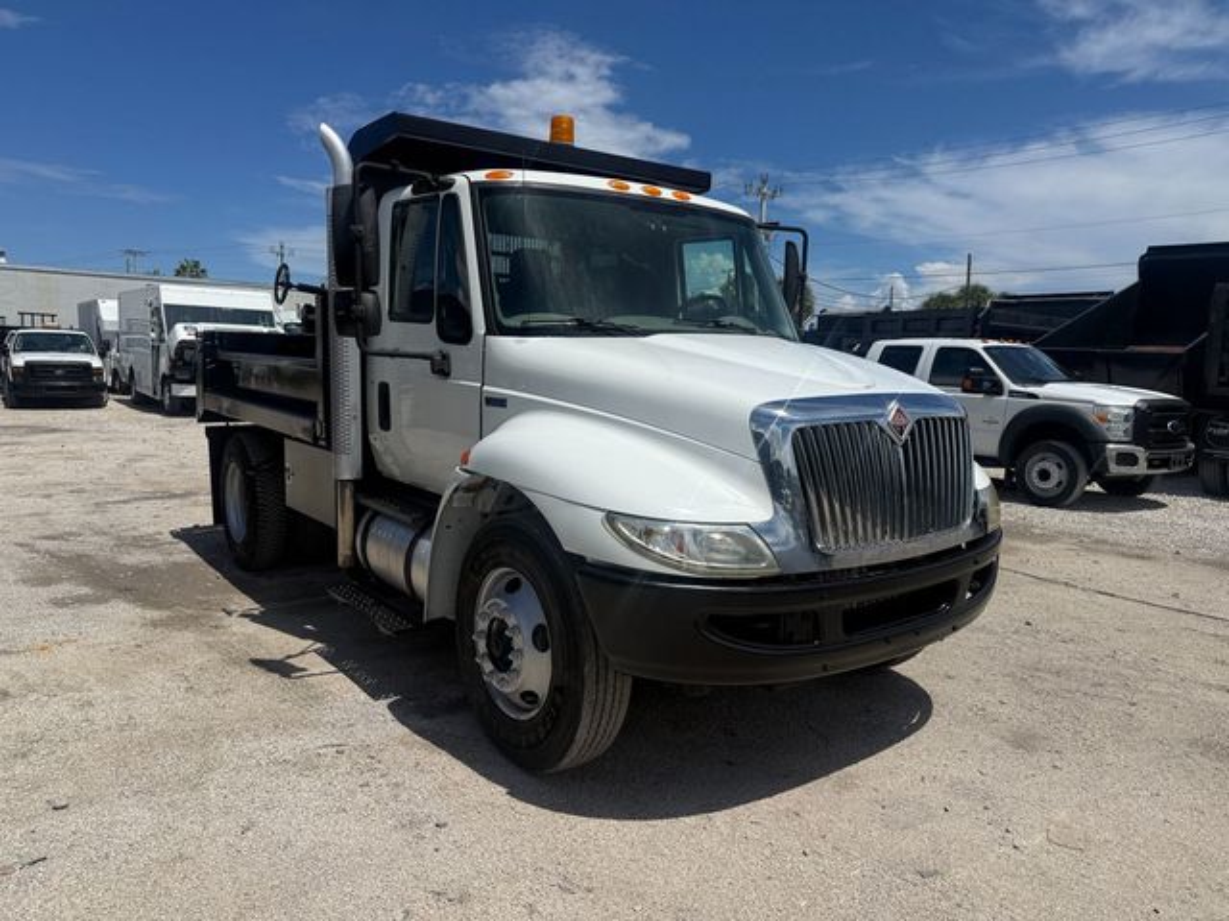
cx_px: 614
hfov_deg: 71.6
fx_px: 852
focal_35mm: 24
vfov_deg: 56.8
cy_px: 460
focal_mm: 6.76
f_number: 1.78
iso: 80
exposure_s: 1/10309
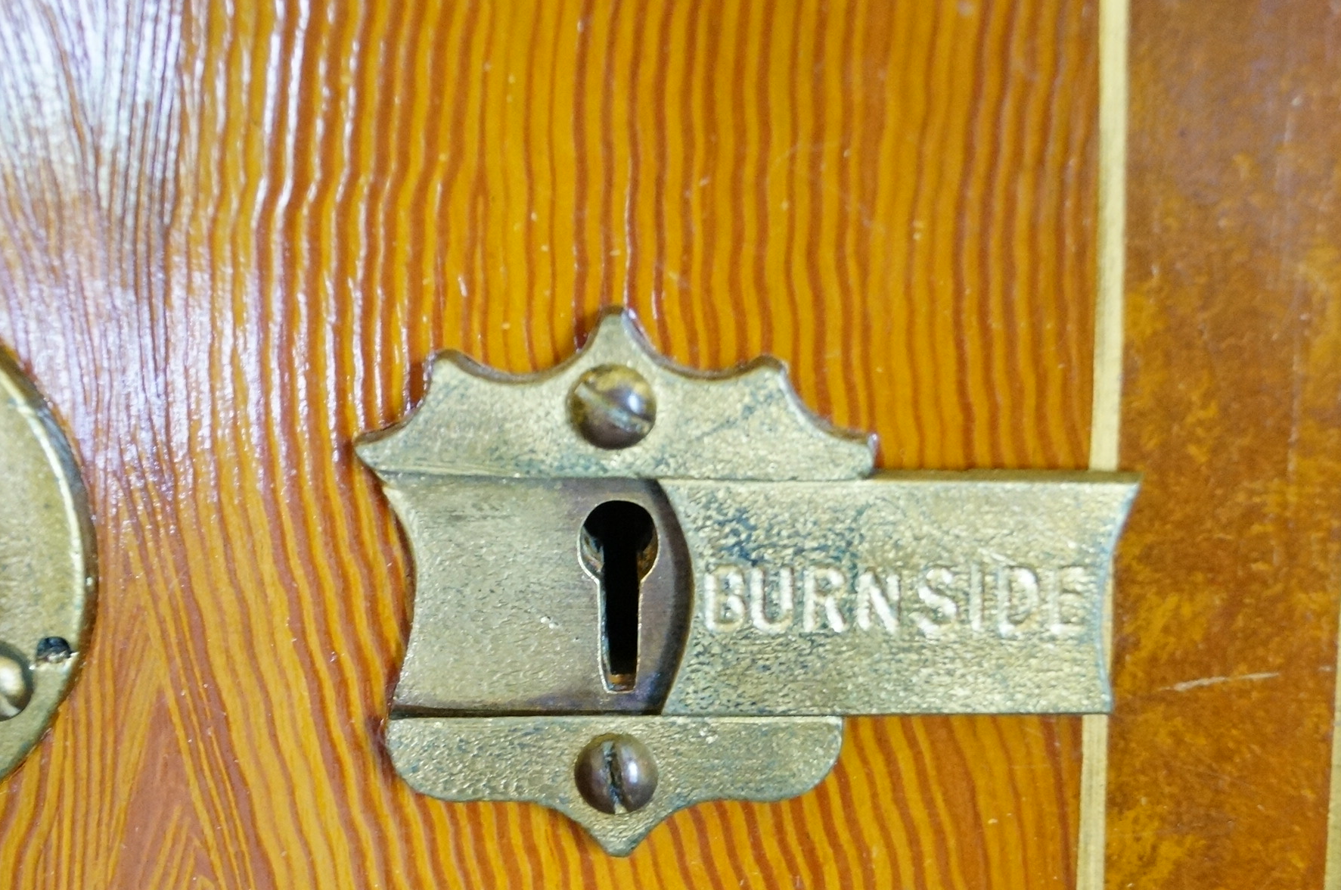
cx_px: 635
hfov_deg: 34.5
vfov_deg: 23.2
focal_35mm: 58
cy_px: 559
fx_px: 2157
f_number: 4.5
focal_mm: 28
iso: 3200
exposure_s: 1/40
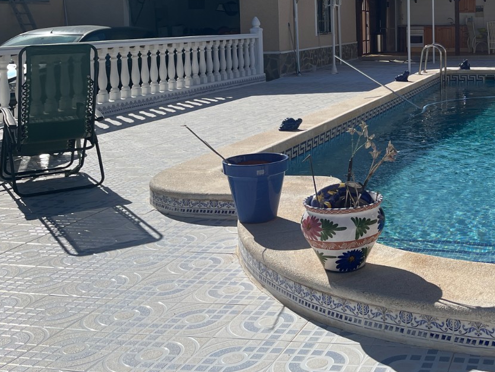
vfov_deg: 29.0
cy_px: 35
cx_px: 447
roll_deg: +3.0
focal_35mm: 48
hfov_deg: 37.1
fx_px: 686
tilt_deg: -4.8
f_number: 1.6
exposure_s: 1/6579
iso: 32
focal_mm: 5.1
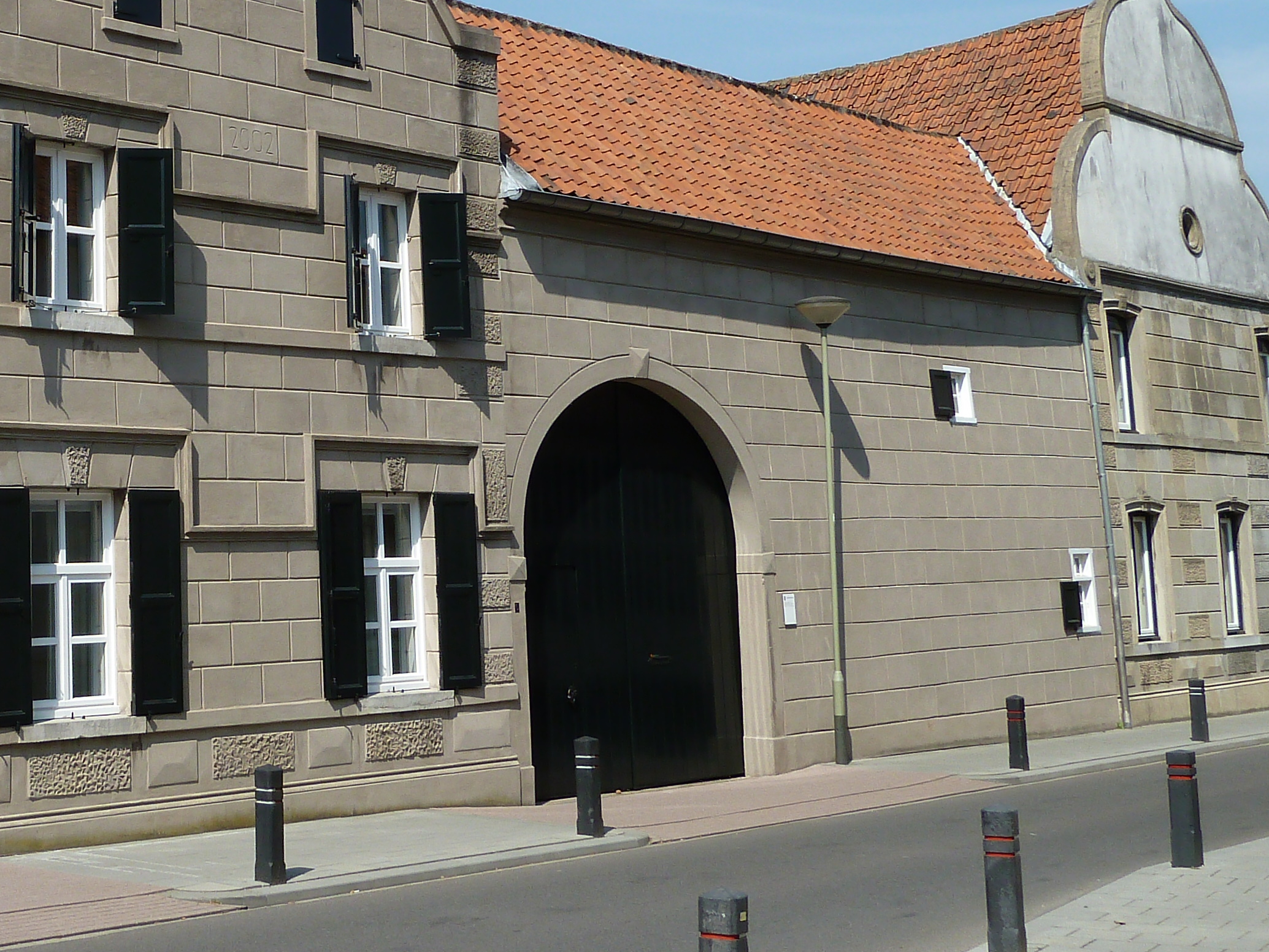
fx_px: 2126
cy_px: 254
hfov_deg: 32.2
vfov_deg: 25.0
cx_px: 226
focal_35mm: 58
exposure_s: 1/500
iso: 80
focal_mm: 5
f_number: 4.5
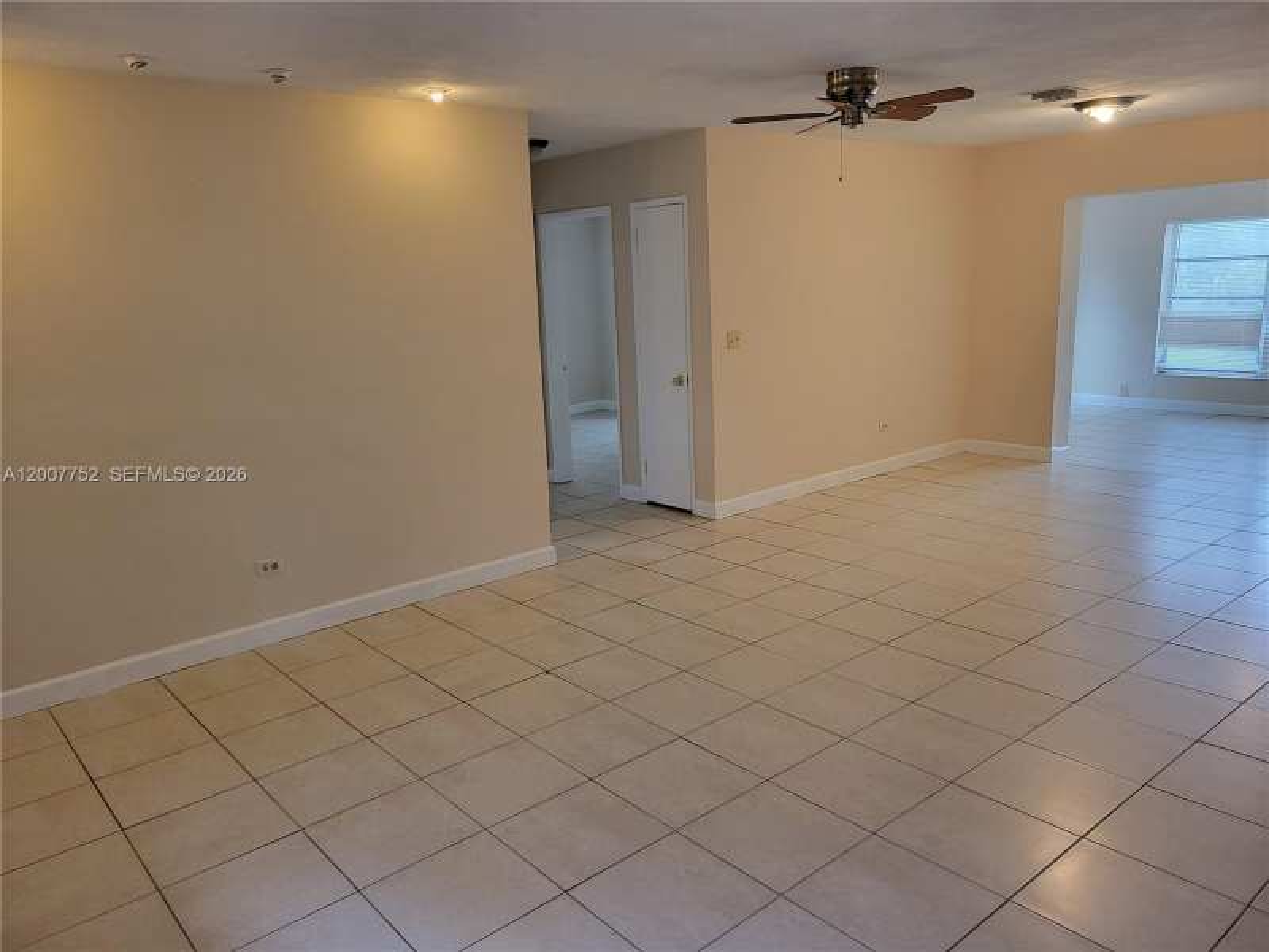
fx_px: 953
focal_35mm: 26
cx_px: 634
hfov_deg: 67.3
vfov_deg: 53.1
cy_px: 476
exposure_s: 1/120
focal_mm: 5.4
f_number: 1.8
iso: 250
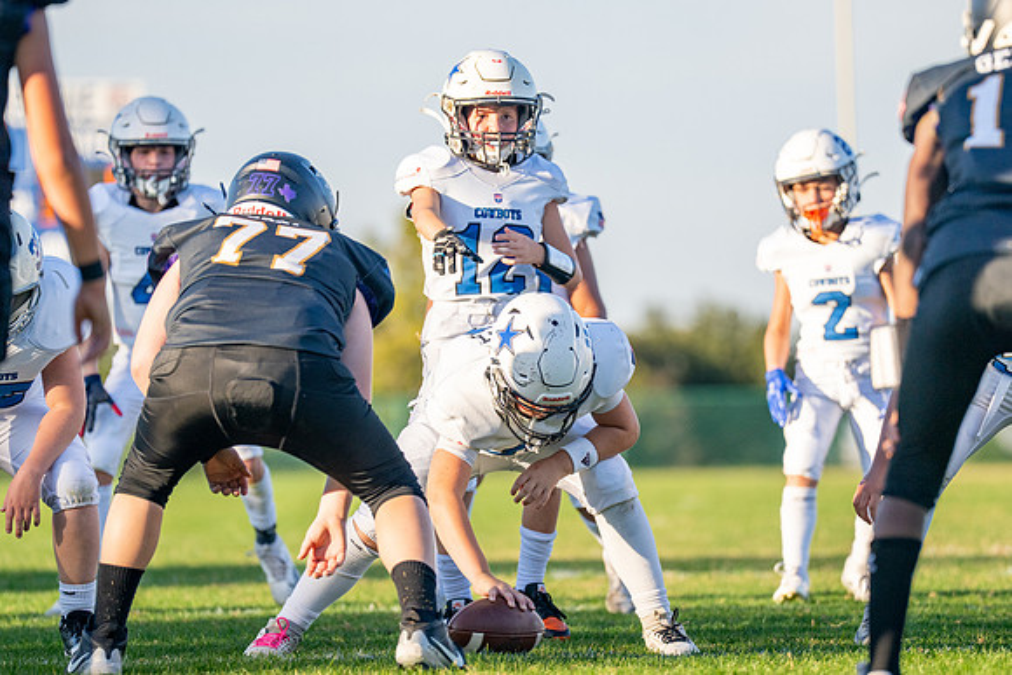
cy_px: 432
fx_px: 8292
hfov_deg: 7.0
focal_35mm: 295
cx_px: 516
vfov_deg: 4.7
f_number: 2.8
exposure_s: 1/2500
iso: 200
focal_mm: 200
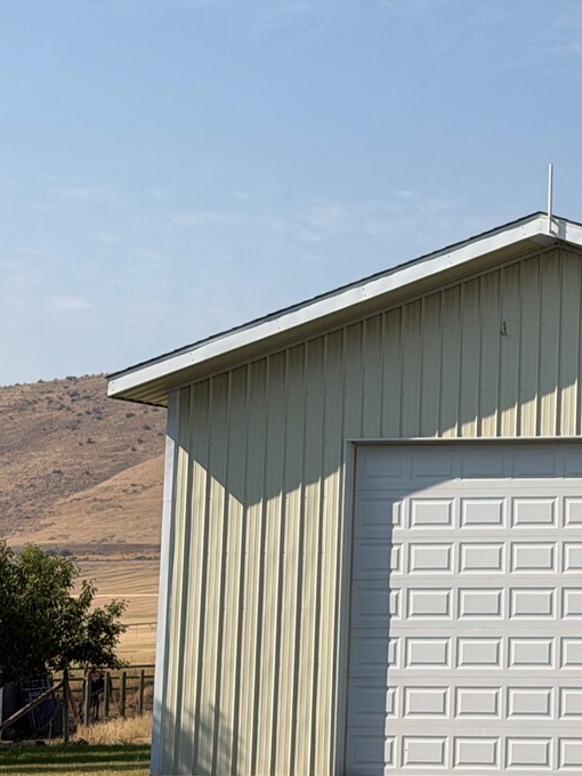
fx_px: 2533
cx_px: 743
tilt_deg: +8.2
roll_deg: -0.6
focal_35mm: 113
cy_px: 269
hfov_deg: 12.7
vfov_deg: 17.4
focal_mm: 6.76
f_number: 1.78
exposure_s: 1/7874
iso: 64
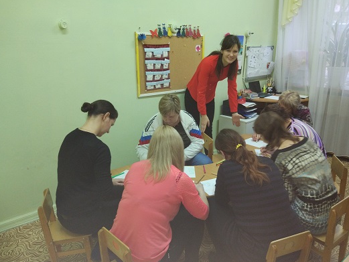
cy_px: 134
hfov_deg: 61.6
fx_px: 292
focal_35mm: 29
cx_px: 176
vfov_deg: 48.2
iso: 436
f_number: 2
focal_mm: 4.26
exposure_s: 1/25
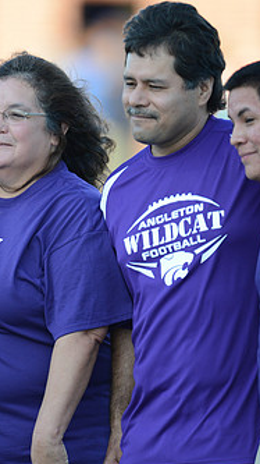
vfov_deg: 2.2
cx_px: 1
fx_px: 12309
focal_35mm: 1003
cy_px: 224
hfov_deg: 1.2
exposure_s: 1/1000
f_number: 4
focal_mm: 550
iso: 800
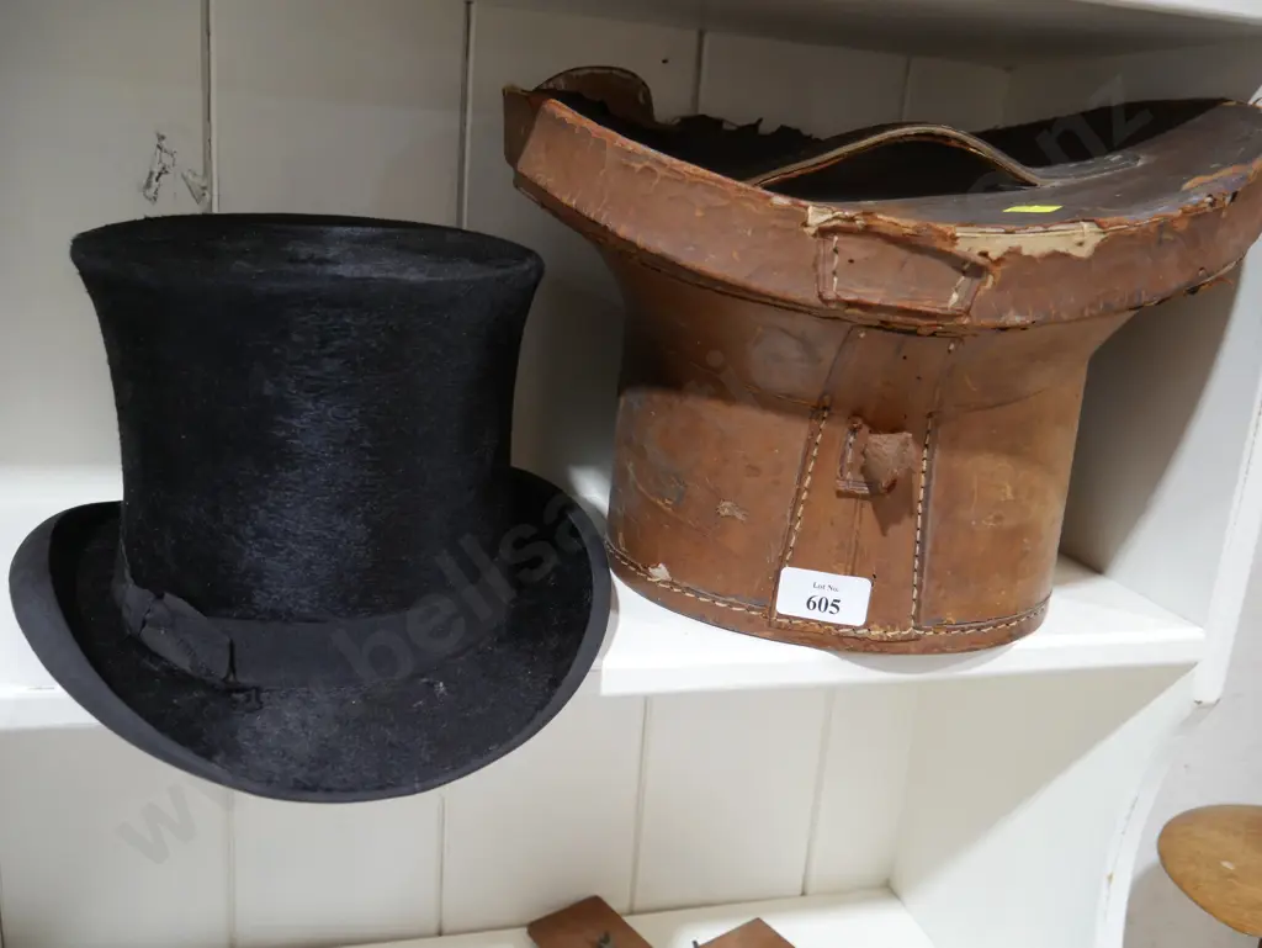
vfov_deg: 46.8
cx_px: 631
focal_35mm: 30
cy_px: 474
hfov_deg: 59.9
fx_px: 1094
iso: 800
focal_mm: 15
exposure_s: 1/60
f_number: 3.6
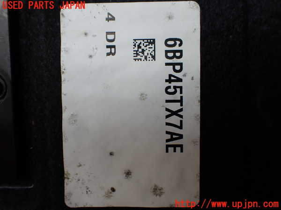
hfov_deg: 60.0
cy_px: 105
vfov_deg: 46.8
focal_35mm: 30
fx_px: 244
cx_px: 140
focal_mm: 5.4
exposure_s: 1/250
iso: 100
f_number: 3.2
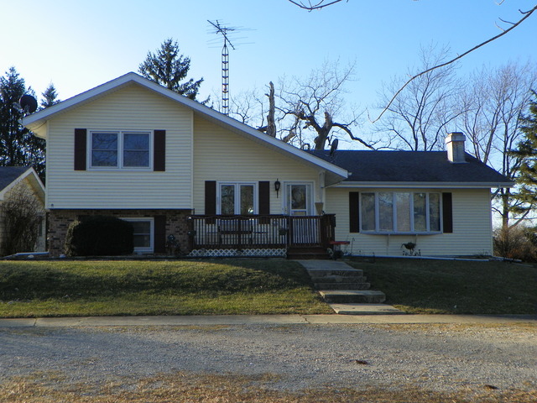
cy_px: 202
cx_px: 268
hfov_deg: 45.8
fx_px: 636
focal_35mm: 41
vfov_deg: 35.1
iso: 64
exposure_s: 1/400
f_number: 4
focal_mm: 7.3
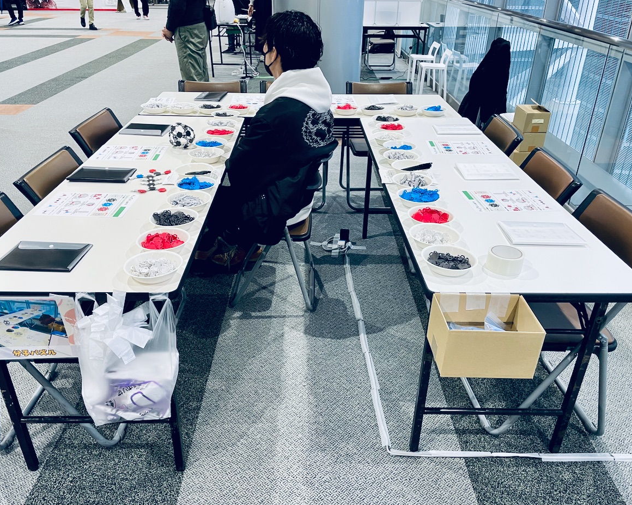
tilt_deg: -28.9
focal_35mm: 28
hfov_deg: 62.2
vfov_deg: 51.5
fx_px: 524
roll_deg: -0.4
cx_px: 310
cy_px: 260
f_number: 1.6
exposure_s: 1/50
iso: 64
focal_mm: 4.2
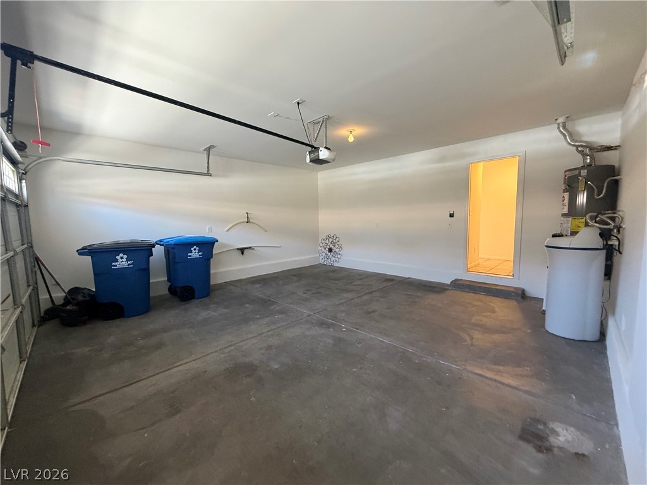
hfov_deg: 102.1
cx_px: 324
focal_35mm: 14
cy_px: 242
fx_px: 262
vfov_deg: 85.7
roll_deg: +1.3
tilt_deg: -4.3
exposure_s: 1/60
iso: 500
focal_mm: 2.22
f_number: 2.2
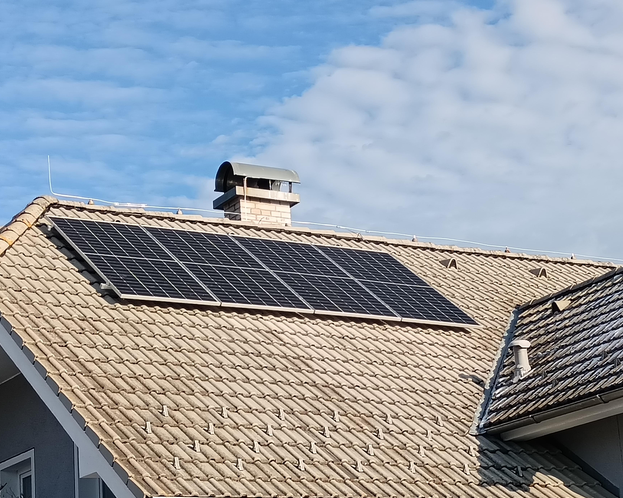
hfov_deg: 20.0
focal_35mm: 96
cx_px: 353
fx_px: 1770
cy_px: 276
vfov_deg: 16.0
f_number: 1.9
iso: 100
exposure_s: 1/755
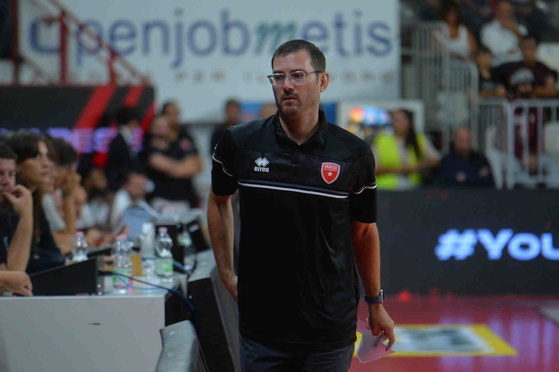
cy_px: 178
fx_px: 3661
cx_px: 310
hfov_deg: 8.7
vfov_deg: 5.8
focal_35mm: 236
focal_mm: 200
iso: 6400
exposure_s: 1/800
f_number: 4
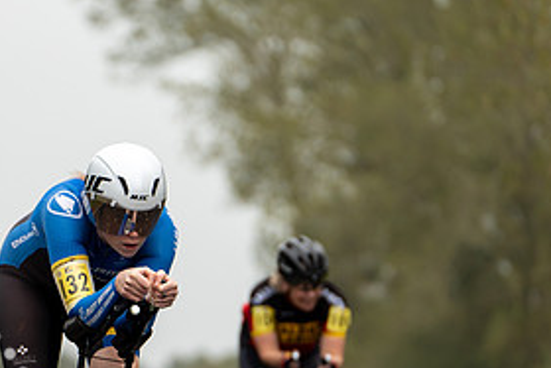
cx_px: 143
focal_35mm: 409
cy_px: 304
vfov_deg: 3.4
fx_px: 6263
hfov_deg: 5.0
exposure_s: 1/1000
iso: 250
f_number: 2.8
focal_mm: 157
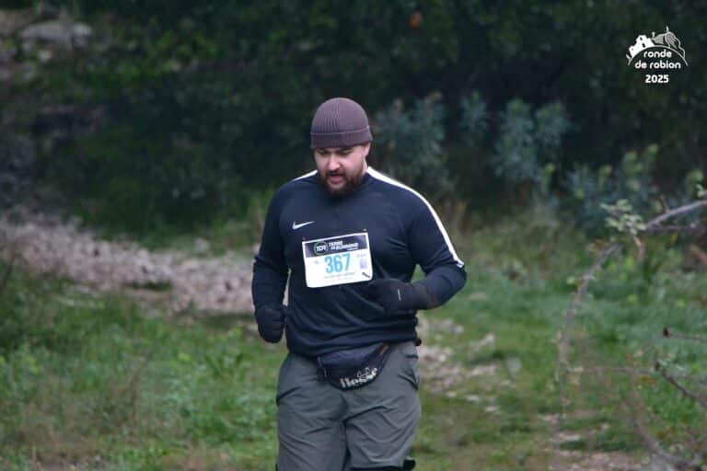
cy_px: 236
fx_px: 17674
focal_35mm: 900
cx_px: 354
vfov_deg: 1.5
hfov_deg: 2.3
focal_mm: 600
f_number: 6.3
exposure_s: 1/500
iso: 2000
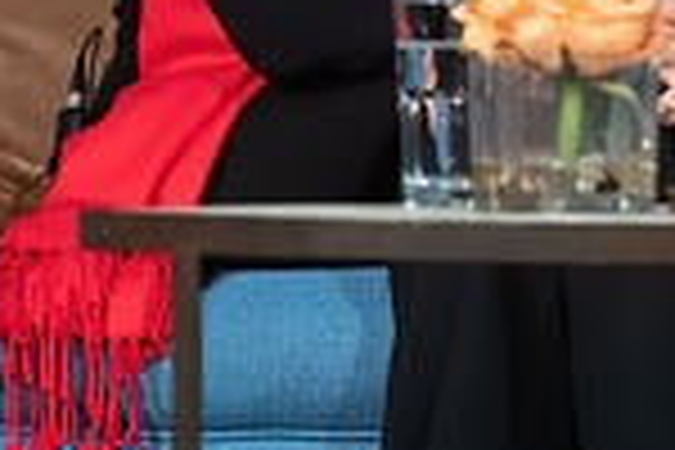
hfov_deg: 1.9
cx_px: 1615
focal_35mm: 1065
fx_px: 19967
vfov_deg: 1.3
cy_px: -323
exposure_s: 1/200
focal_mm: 185
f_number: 4
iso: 5000
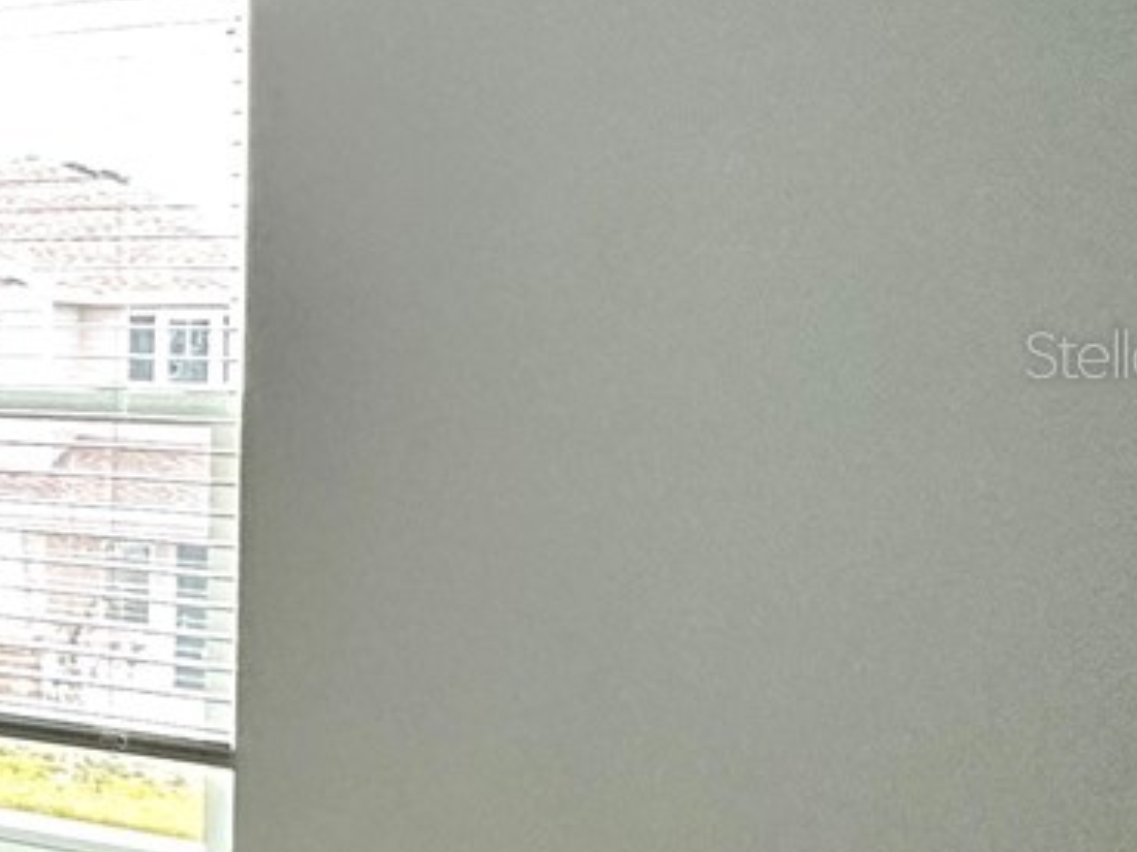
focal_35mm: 61
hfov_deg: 18.8
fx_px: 2003
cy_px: 353
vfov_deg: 24.0
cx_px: -1162
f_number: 2.2
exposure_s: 1/60
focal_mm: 2.22
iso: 160
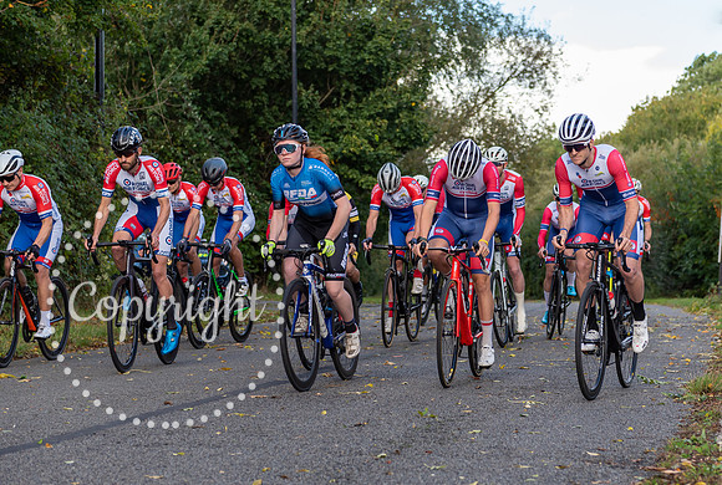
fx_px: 1719
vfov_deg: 16.1
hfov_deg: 23.6
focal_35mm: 86
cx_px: 469
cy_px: 219
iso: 200
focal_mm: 66
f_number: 3.2
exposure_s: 1/800
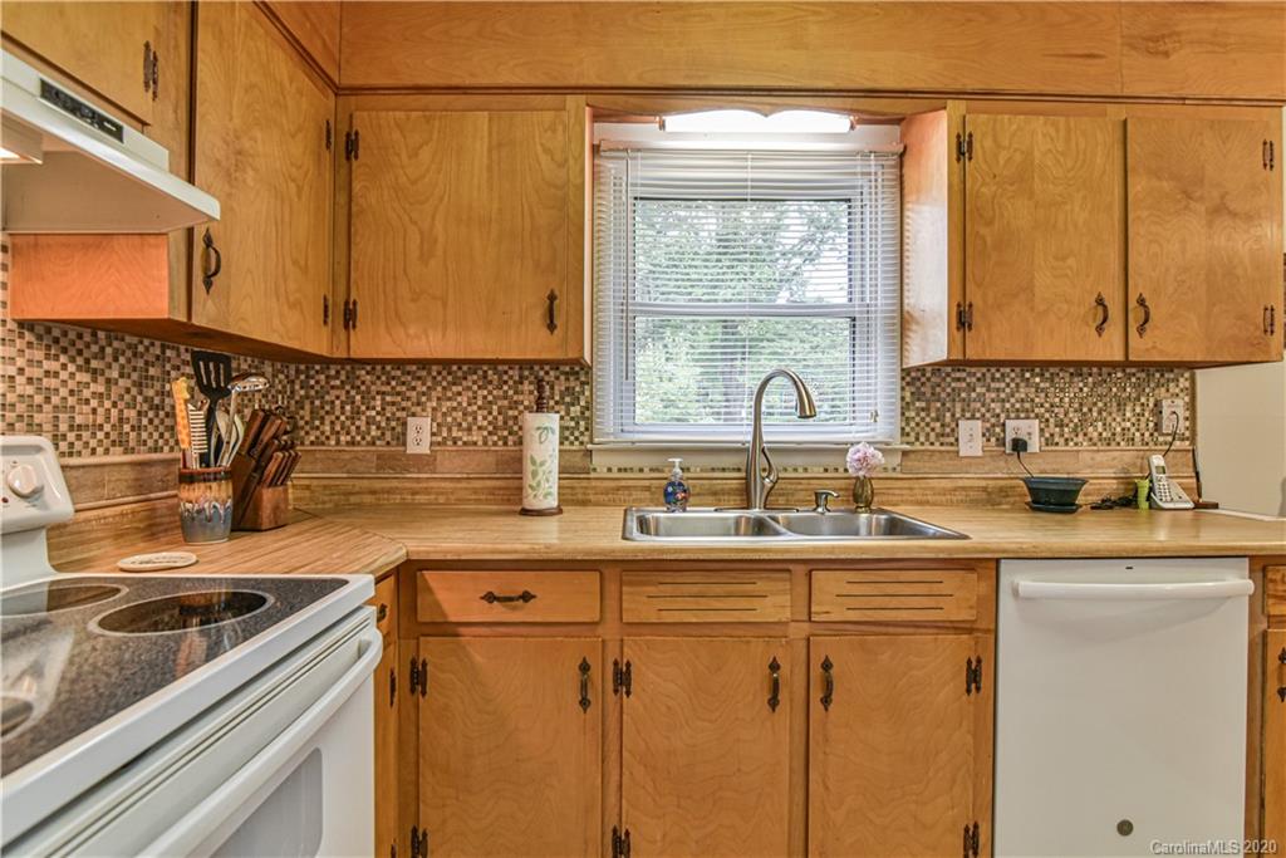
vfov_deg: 73.8
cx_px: 643
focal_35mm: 16
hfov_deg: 96.7
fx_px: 572
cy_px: 429
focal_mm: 16
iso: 1600
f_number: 5.6
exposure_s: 1/125
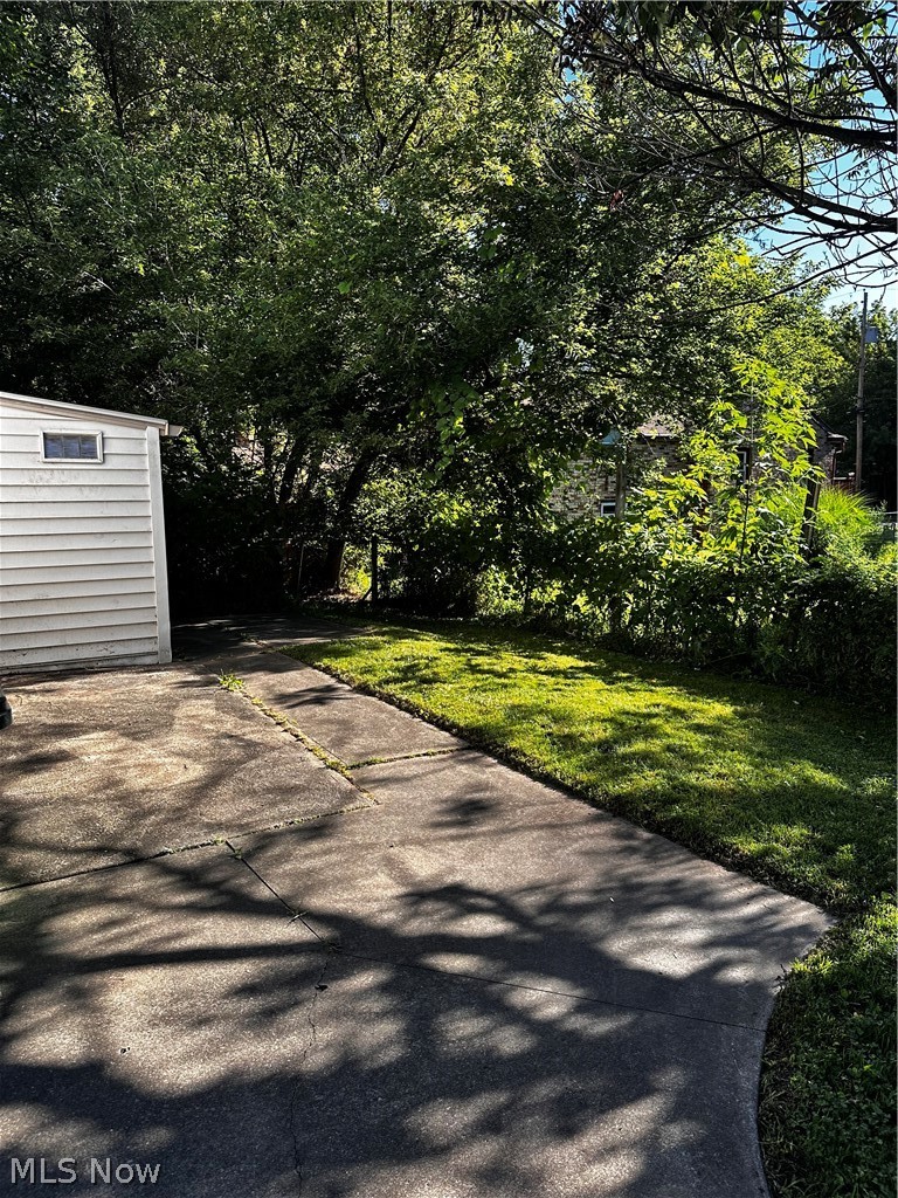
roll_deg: +0.1
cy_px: 599
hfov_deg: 56.8
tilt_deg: -7.2
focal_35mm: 24
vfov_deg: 71.6
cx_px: 449
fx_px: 830
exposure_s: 1/816
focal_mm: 6.86
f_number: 1.78
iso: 80
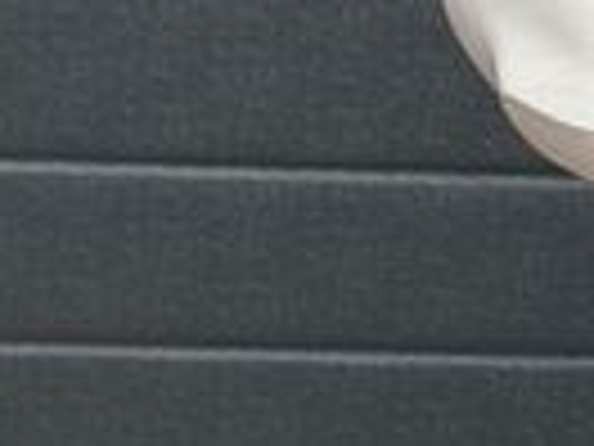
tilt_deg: -16.5
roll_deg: -1.5
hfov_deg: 8.3
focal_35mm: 233
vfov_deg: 6.3
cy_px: 757
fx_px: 3998
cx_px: 882
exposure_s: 1/6536
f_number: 1.78
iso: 64
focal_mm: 6.76
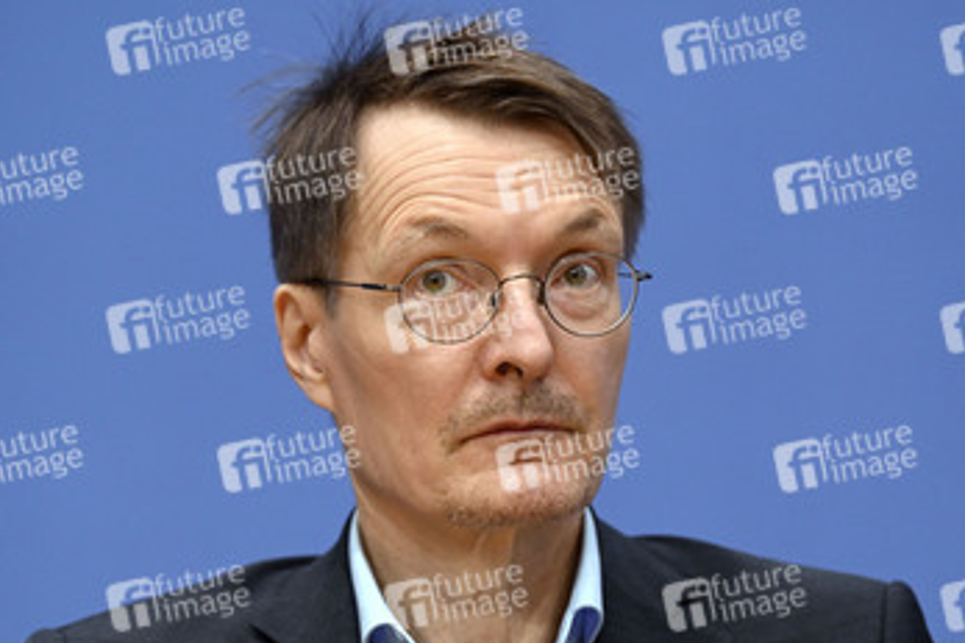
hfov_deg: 9.9
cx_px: 494
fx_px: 5573
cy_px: 390
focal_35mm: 208
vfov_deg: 6.6
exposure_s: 1/1000
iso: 4000
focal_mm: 160
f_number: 4
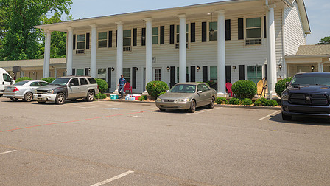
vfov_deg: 30.9
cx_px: 127
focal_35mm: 38
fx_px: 333
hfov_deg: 52.3
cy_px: 56
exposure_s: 1/1000
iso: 180
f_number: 7.1
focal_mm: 28
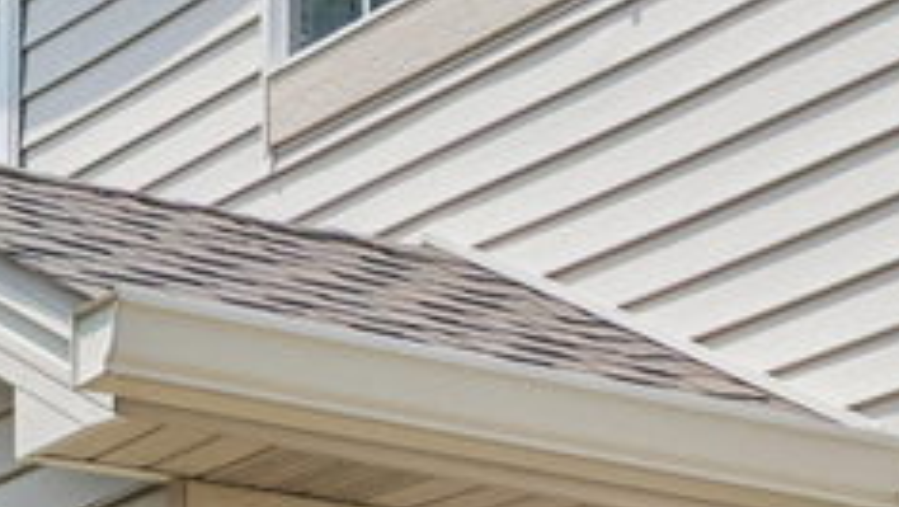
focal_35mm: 184
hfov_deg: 11.7
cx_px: 381
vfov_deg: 6.0
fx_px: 4379
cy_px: 1658
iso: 250
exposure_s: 1/400
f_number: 8
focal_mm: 17
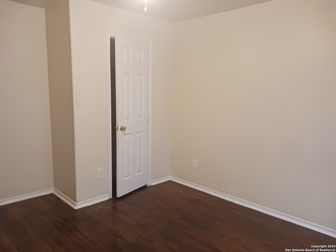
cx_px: 168
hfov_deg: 65.3
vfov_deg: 51.4
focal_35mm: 27
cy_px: 126
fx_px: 262
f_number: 1.8
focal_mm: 4
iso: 640
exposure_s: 1/20
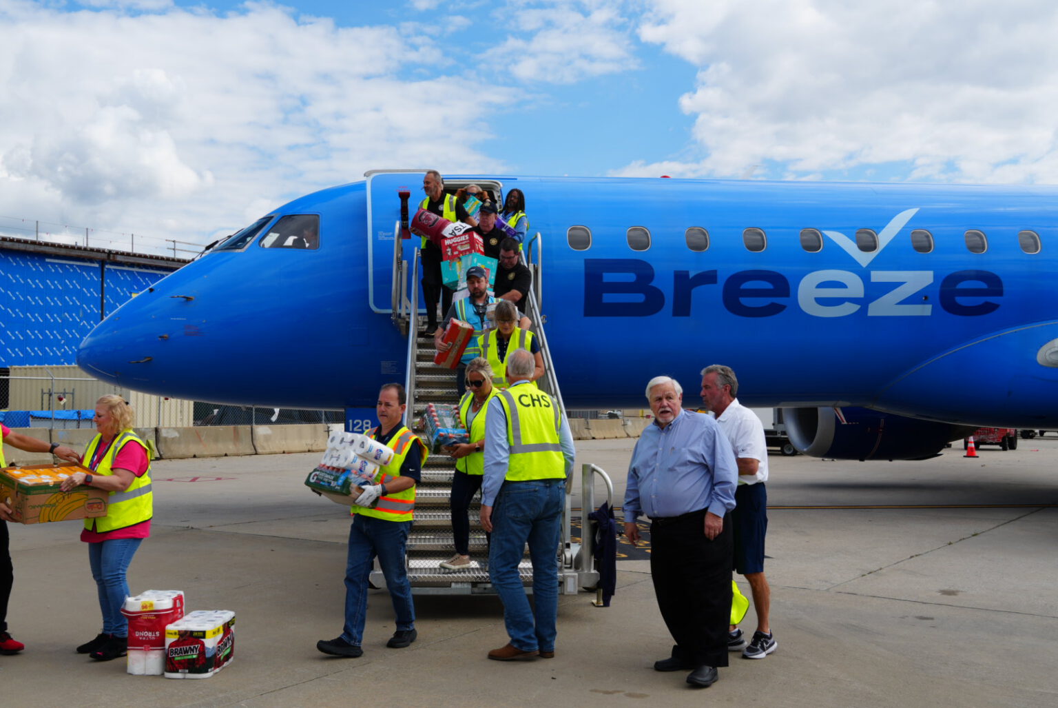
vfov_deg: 34.3
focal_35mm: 39
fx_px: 1147
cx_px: 529
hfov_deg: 49.5
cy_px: 354
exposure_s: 1/160
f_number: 10
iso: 100
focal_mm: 26
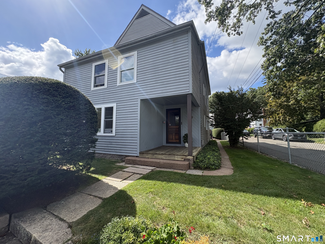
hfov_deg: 102.1
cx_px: 162
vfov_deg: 85.7
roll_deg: +0.2
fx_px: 131
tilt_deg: +4.4
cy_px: 122
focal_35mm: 14
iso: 64
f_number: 2.2
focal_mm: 2.22
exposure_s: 1/1143
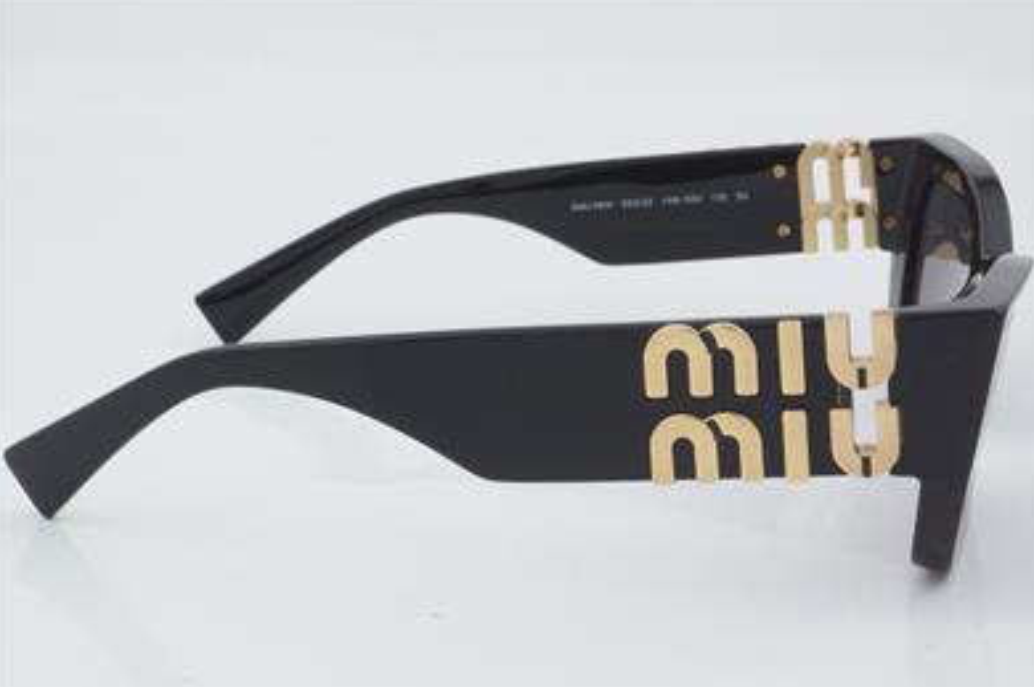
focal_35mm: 77
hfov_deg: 26.3
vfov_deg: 17.7
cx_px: 522
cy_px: 340
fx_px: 2209
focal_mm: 50
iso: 100
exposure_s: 1/3
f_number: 32
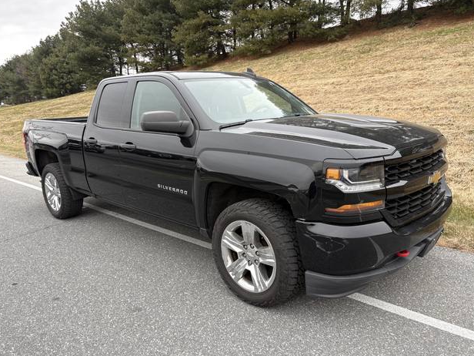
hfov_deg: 65.3
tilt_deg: -7.9
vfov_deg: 51.3
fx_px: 370
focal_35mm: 27
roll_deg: +1.0
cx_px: 238
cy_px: 183
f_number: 1.6
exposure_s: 1/204
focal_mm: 5.96
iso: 40
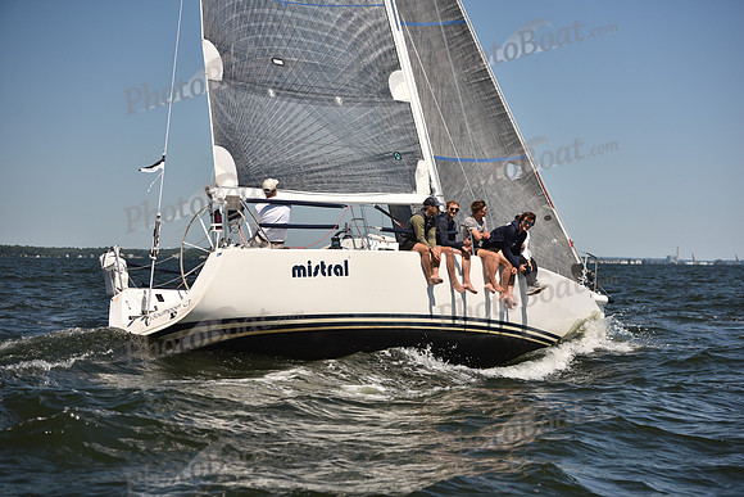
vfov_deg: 19.5
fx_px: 1447
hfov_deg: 28.8
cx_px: 372
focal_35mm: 70
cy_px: 248
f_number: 4.5
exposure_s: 1/1600
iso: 250
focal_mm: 70
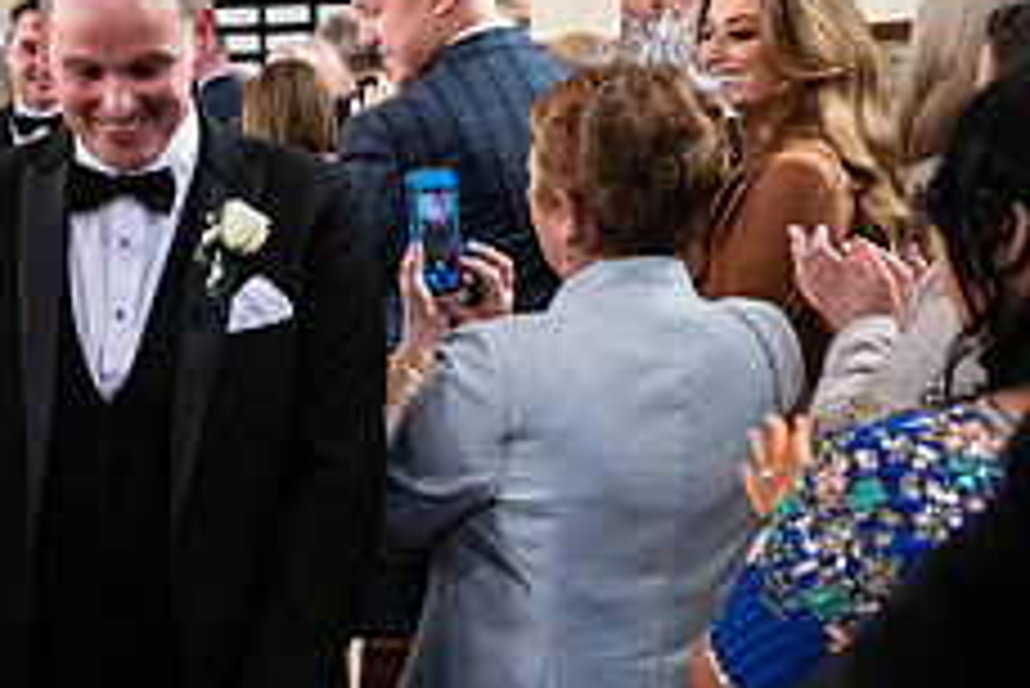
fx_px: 2033
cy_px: 268
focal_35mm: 71
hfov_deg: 25.7
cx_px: -180
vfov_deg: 19.2
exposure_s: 1/250
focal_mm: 28
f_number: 3.5
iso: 1000
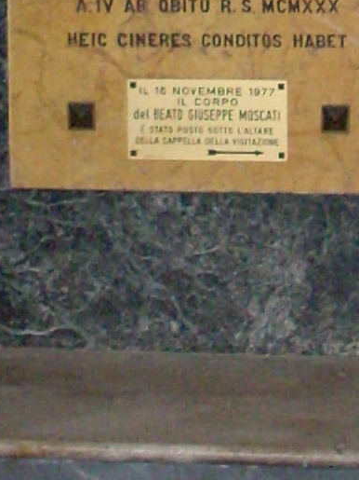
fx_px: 2545
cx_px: 210
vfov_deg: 10.5
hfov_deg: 8.1
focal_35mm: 184
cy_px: -191
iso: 400
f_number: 2.8
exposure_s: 1/60
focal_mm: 6.2
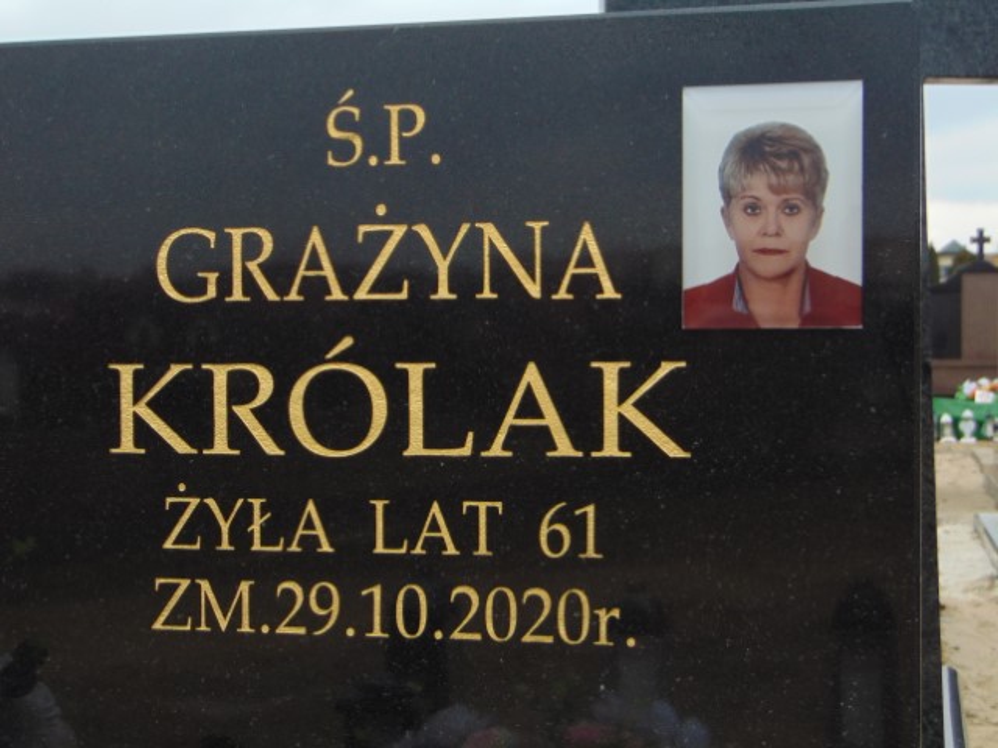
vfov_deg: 24.4
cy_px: 374
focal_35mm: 60
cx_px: 499
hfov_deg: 32.2
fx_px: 1730
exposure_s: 1/250
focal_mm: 10.8
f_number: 3.6
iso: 80
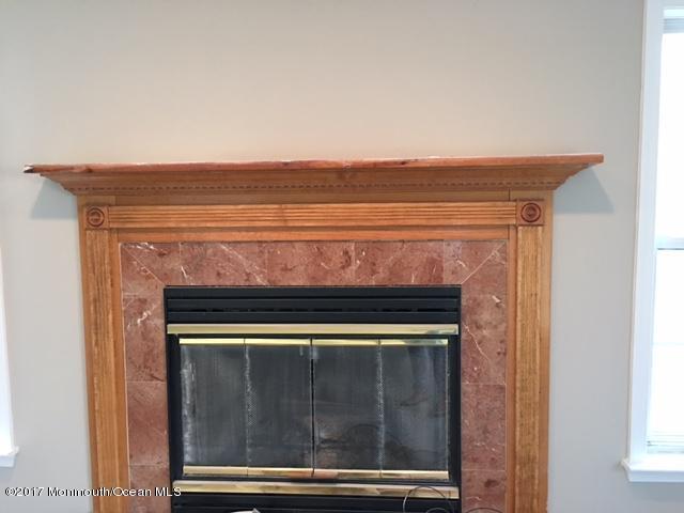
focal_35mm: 29
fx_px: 573
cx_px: 342
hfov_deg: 61.7
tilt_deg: -4.7
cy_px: 256
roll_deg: -1.0
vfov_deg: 48.2
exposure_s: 1/15
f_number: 2.2
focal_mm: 4.15
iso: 125
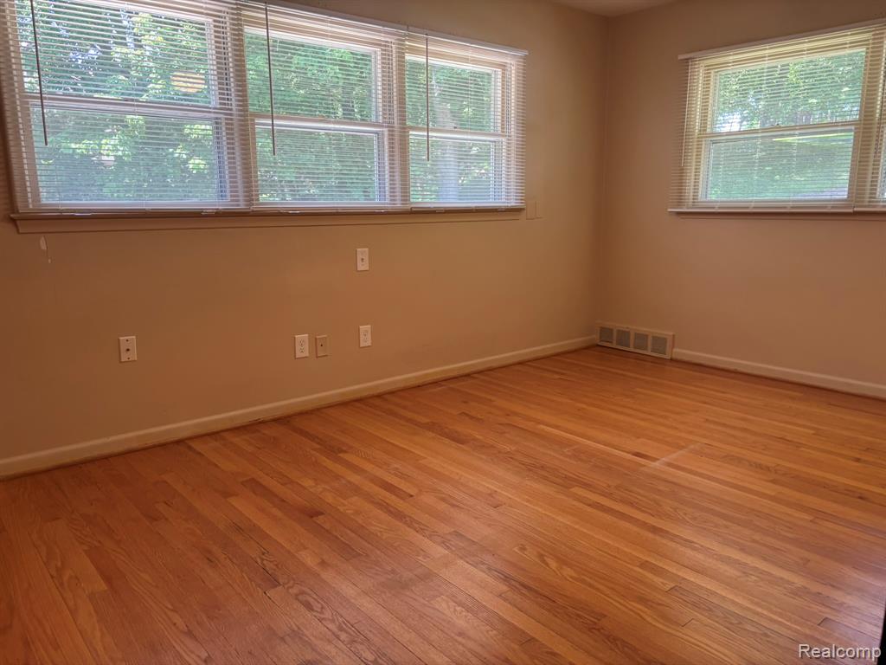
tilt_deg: -11.1
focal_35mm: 26
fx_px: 665
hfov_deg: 67.3
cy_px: 332
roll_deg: -0.1
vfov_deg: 53.1
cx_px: 443
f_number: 1.6
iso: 125
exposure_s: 1/120
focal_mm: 5.96
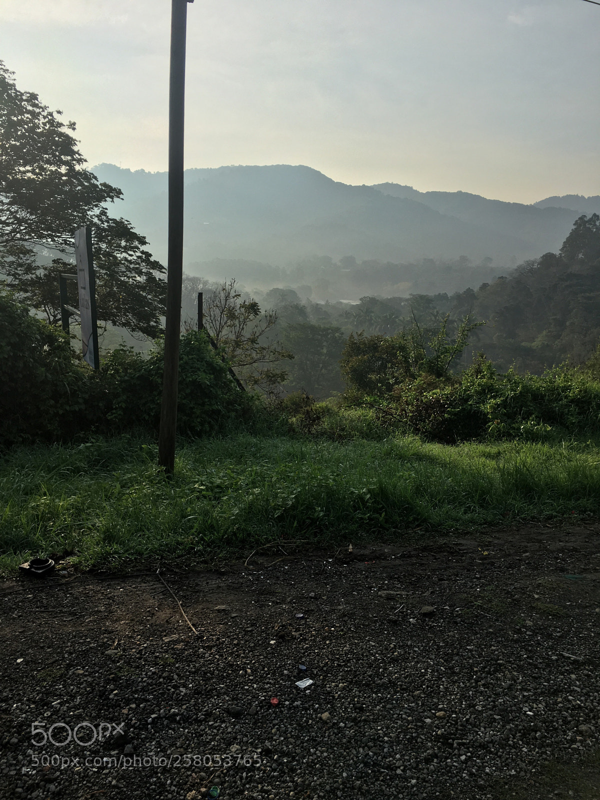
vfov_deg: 61.7
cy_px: 400
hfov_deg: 48.2
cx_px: 300
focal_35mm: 29
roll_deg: -1.2
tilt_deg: -8.4
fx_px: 670
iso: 25
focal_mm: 4.15
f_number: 2.2
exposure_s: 1/2137
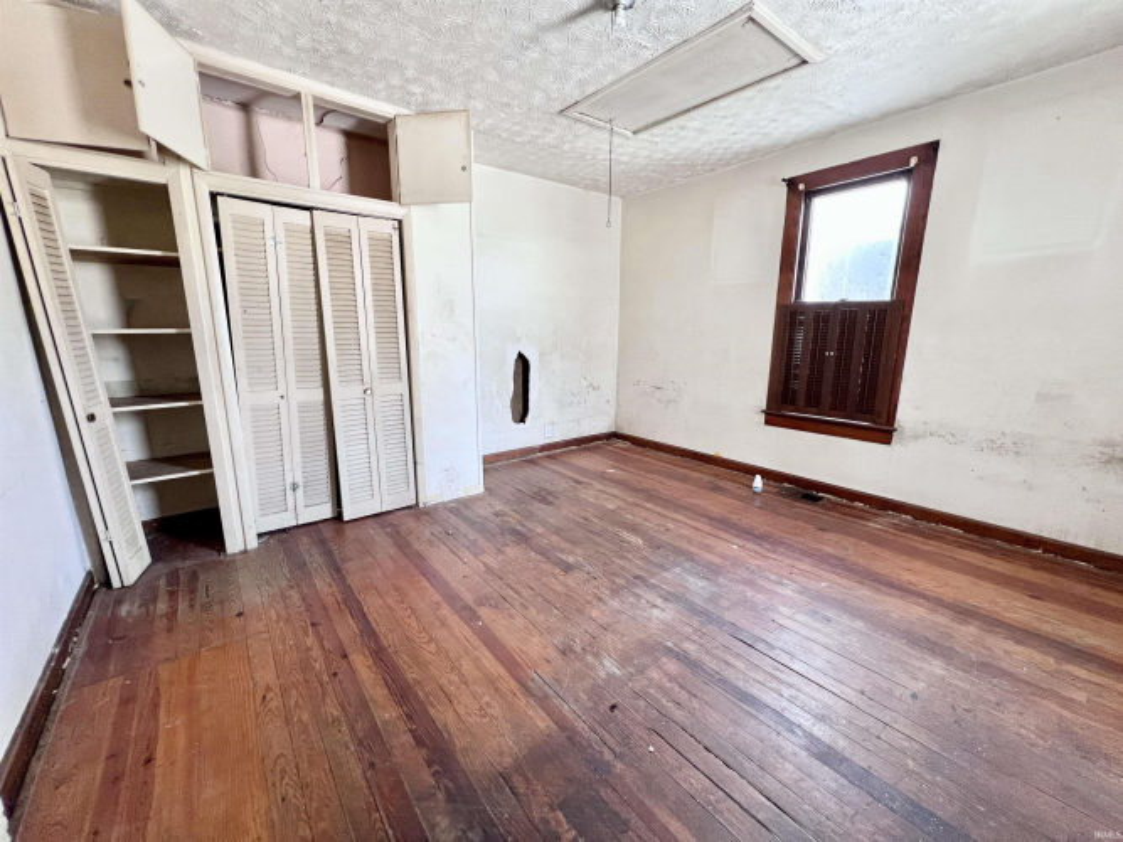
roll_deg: -0.2
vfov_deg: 89.9
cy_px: 421
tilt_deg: -9.3
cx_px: 562
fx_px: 422
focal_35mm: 13
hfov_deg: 106.2
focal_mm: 1.57
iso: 250
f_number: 1.8
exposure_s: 1/82
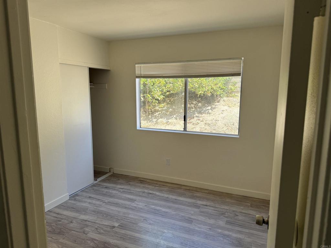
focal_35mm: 24
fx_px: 229
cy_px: 124
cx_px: 166
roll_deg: -0.3
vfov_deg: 56.8
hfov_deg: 71.6
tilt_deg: -9.1
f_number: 1.78
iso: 100
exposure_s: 1/627
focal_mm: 6.76
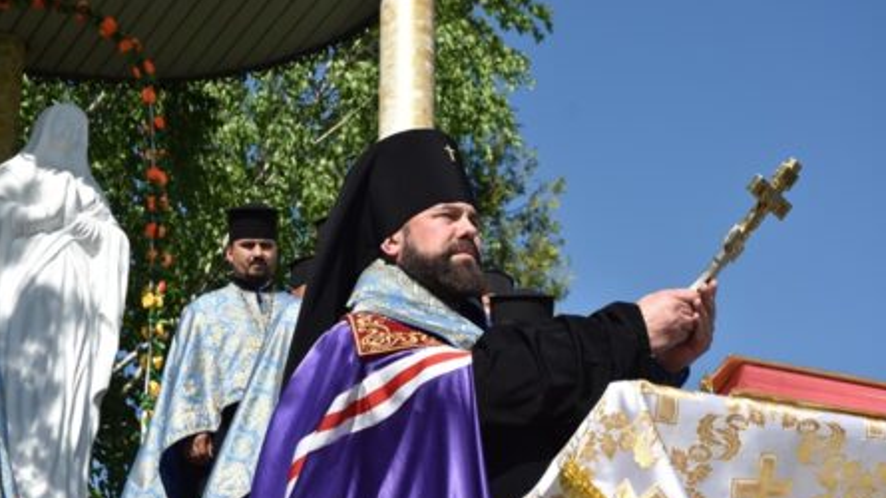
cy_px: 251
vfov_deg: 13.6
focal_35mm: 89
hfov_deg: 23.9
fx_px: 2090
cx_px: 444
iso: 160
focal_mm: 56
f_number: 8
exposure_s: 1/500
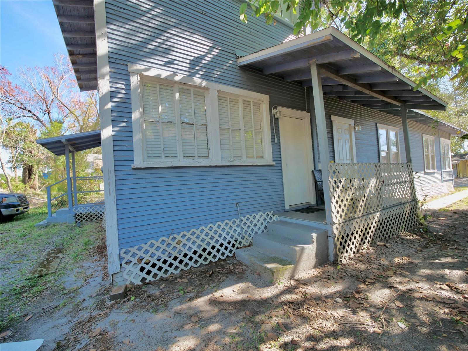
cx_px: 234
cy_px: 176
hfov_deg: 102.1
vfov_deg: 85.7
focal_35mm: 14
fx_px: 189
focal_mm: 7
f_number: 4.5
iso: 200
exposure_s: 1/160
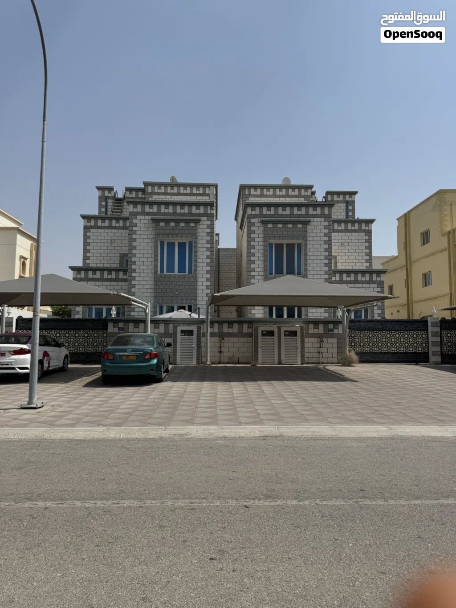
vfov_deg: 71.6
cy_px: 304
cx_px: 228
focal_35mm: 24
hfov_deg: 56.8
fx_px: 421
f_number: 1.78
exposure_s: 1/9009
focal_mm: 6.76
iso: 80
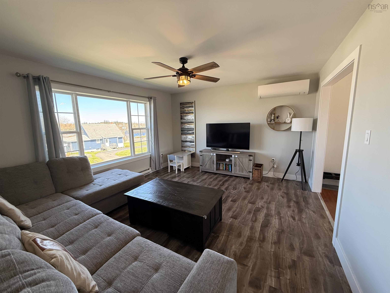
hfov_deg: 102.1
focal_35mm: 14
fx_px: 158
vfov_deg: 85.7
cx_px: 195
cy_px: 146
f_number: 2.2
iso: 100
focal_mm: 2.22
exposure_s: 1/120
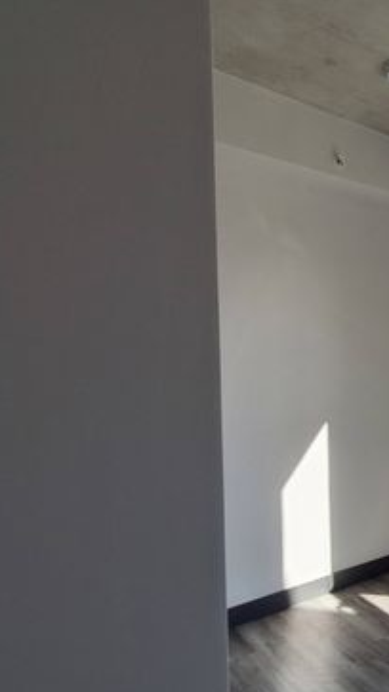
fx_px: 459
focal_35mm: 25
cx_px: 440
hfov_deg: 37.4
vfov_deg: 73.9
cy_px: 379
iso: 40
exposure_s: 1/542
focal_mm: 1.74
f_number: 2.2
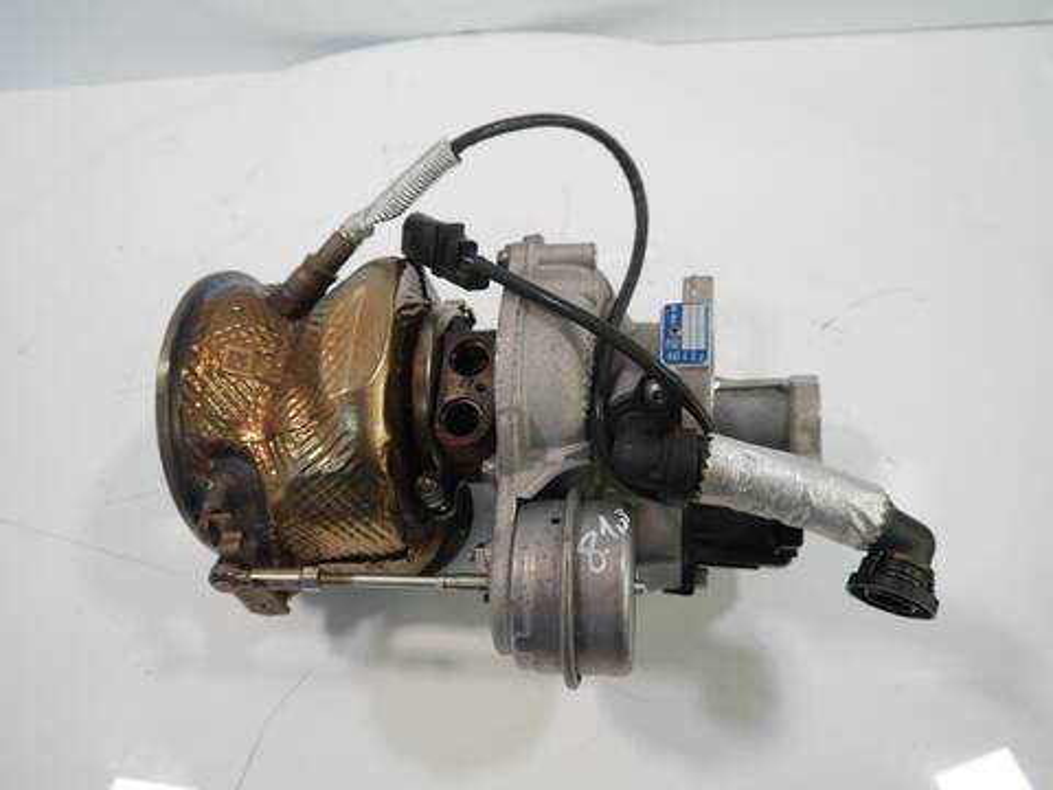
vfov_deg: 49.7
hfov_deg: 63.4
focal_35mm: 28
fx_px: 852
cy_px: 395
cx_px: 526
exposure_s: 1/60
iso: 400
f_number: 3.5
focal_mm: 14
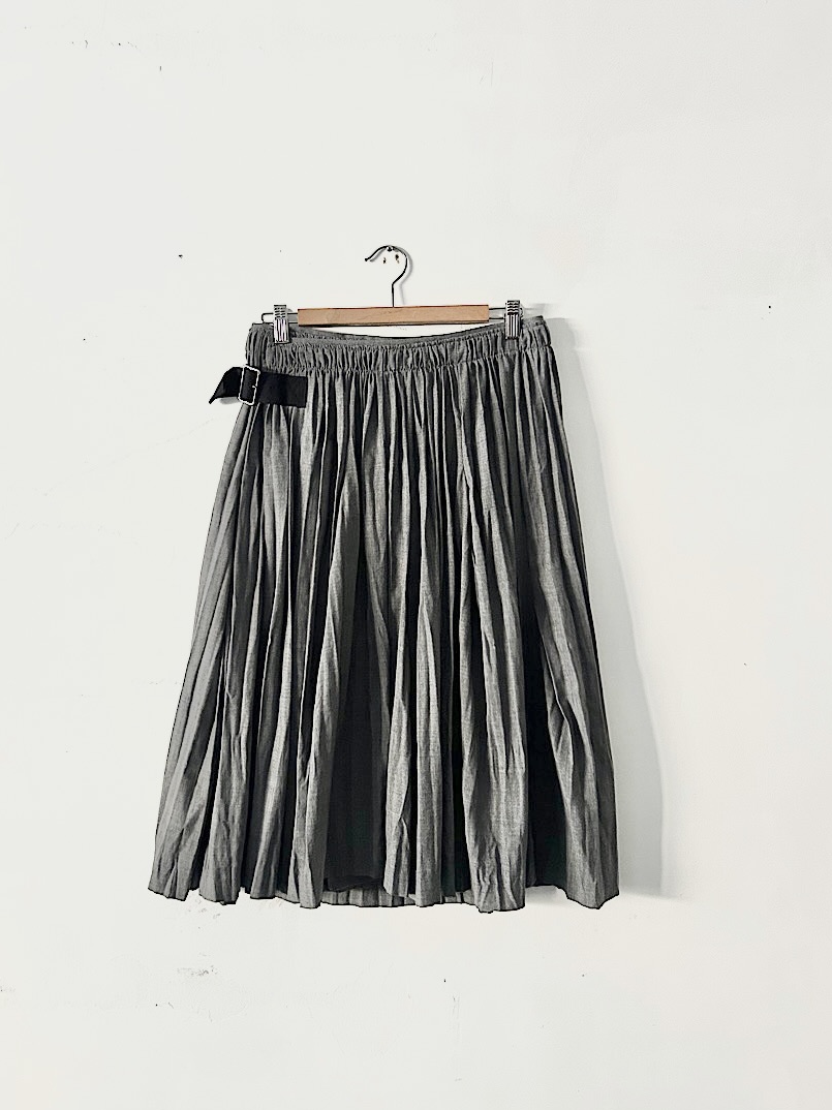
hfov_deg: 45.4
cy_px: 480
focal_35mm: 31
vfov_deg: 58.1
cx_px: 396
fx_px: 994
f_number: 1.5
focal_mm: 5.7
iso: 320
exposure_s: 1/60
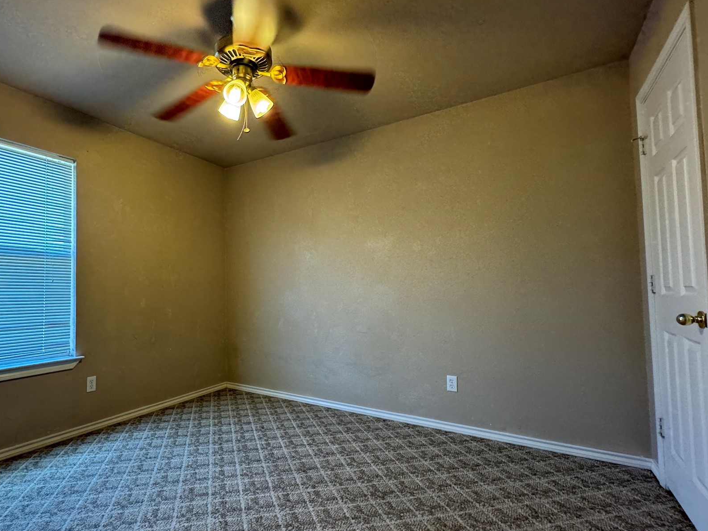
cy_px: 273
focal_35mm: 18
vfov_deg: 71.6
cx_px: 278
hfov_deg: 86.5
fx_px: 368
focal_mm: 2.22
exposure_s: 1/60
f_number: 2.2
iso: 320
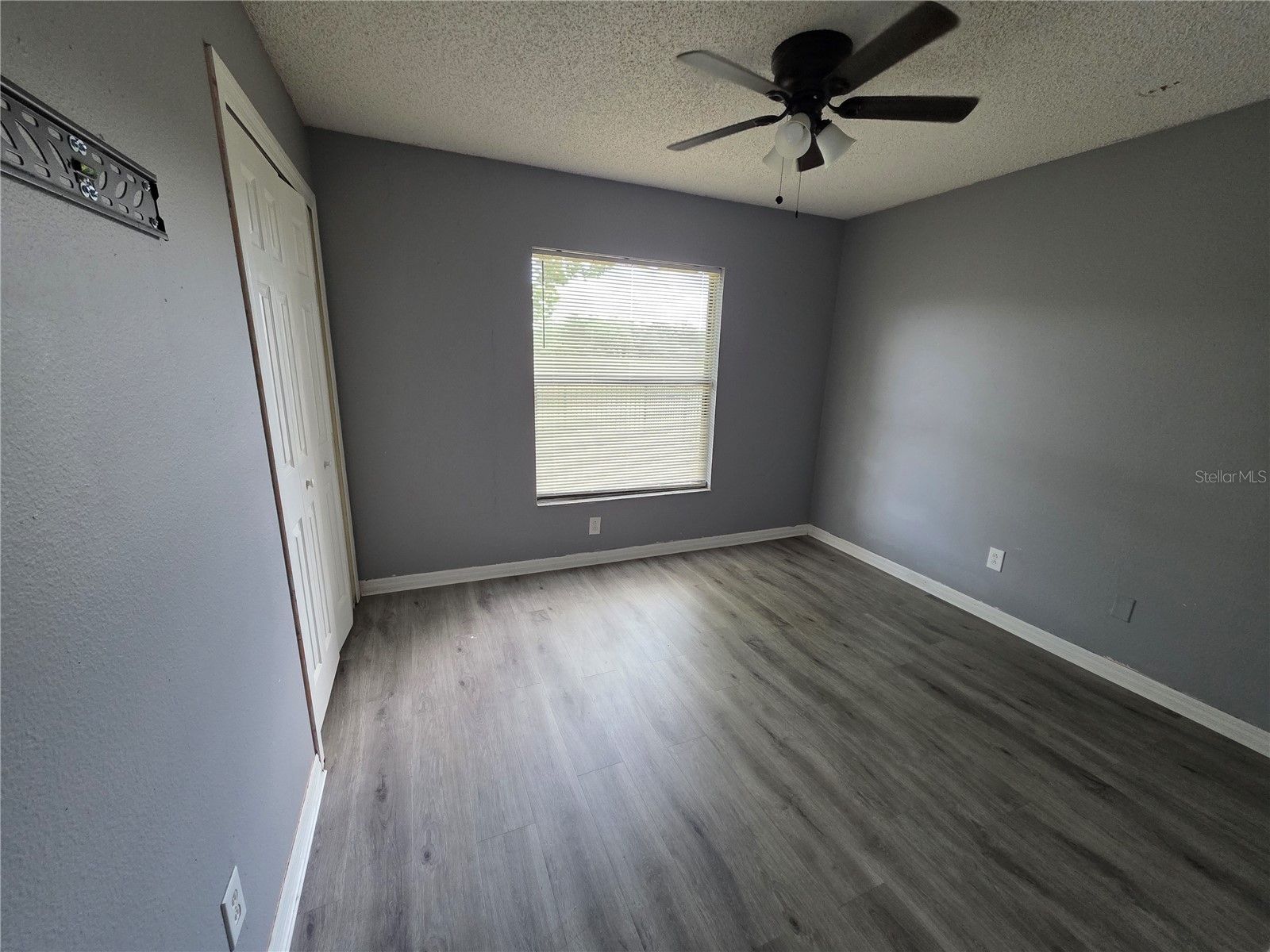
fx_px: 477
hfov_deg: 106.2
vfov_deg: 89.9
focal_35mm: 13
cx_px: 635
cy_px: 476
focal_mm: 2.2
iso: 320
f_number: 1.9
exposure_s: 1/120
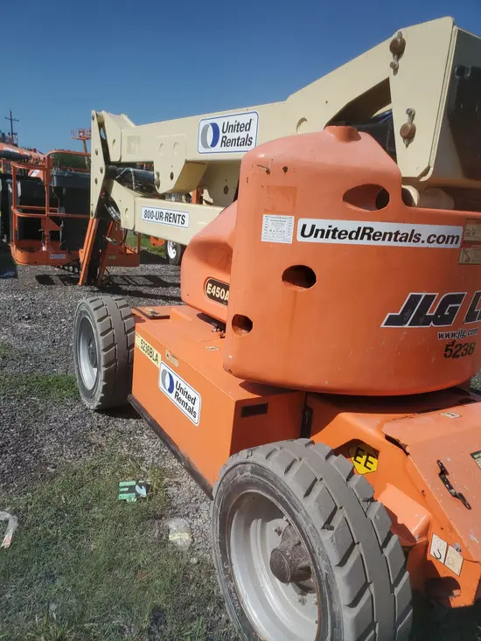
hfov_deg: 53.1
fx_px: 482
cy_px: 320
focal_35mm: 26
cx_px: 240
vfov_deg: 67.3
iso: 50
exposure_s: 1/2339
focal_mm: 4.3
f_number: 2.4
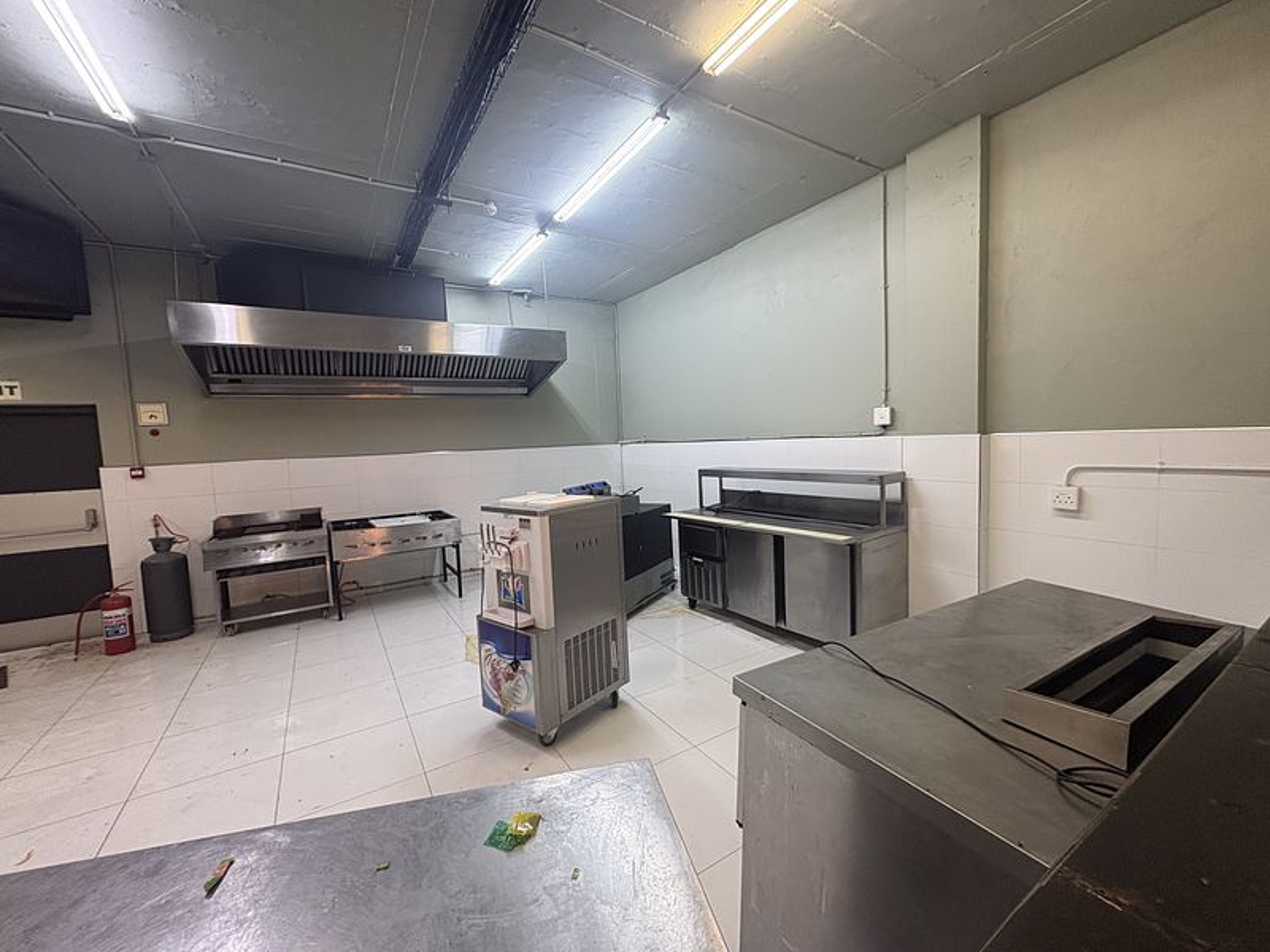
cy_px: 476
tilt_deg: -3.8
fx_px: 514
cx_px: 635
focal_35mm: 14
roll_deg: +3.2
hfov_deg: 102.1
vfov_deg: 85.7
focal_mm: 2.22
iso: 160
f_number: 2.2
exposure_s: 1/50
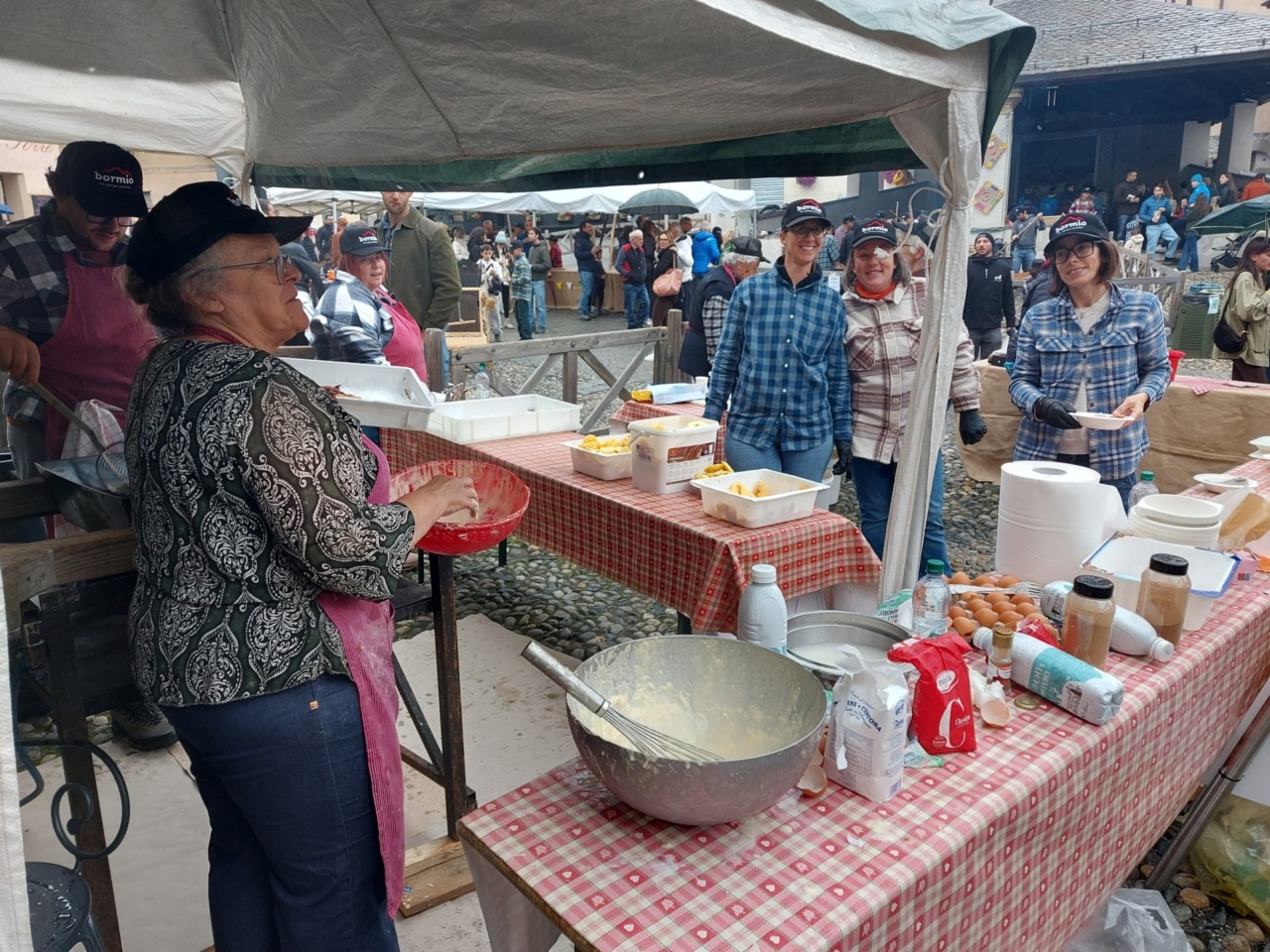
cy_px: 476
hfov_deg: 71.6
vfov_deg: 56.8
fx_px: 881
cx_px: 635
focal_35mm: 24
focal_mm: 5.23
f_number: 1.8
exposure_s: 1/50
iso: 32
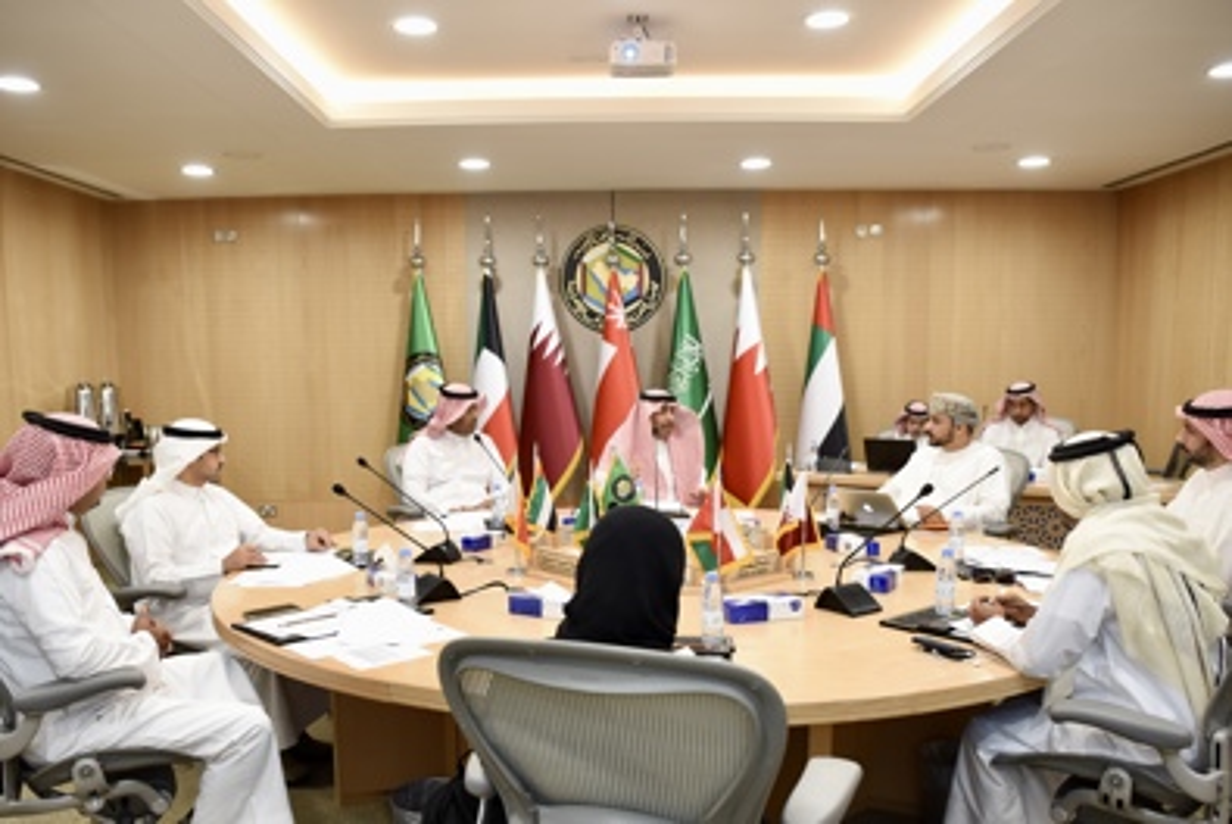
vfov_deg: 53.2
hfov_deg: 73.7
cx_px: 616
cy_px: 412
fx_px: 822
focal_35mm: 24
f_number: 2.8
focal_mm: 24
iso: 1000
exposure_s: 1/125
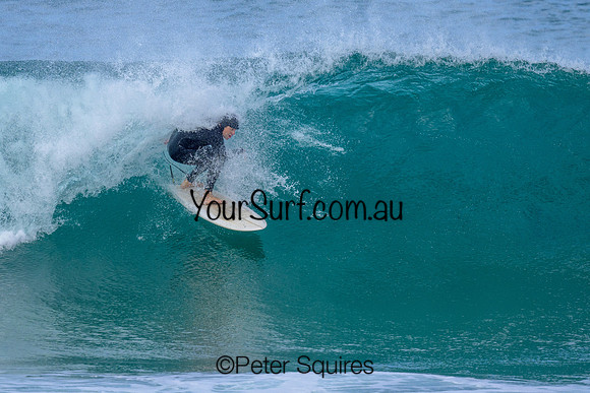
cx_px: 255
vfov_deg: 1.3
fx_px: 18022
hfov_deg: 1.9
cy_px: 123
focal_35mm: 1099
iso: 640
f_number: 6.3
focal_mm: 800
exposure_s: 1/2000
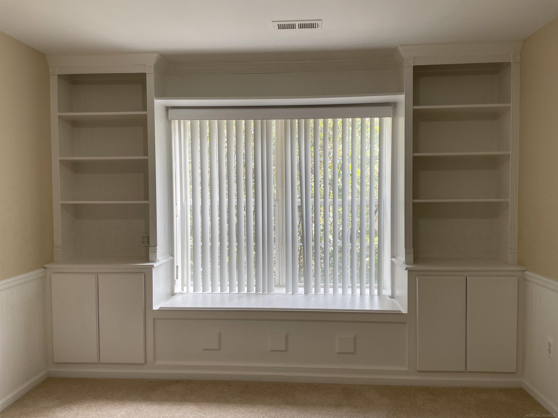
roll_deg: +0.8
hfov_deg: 67.3
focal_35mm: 26
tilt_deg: -2.0
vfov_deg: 53.1
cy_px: 209
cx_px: 279
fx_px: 419
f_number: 1.6
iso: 32
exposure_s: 1/120
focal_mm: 4.2
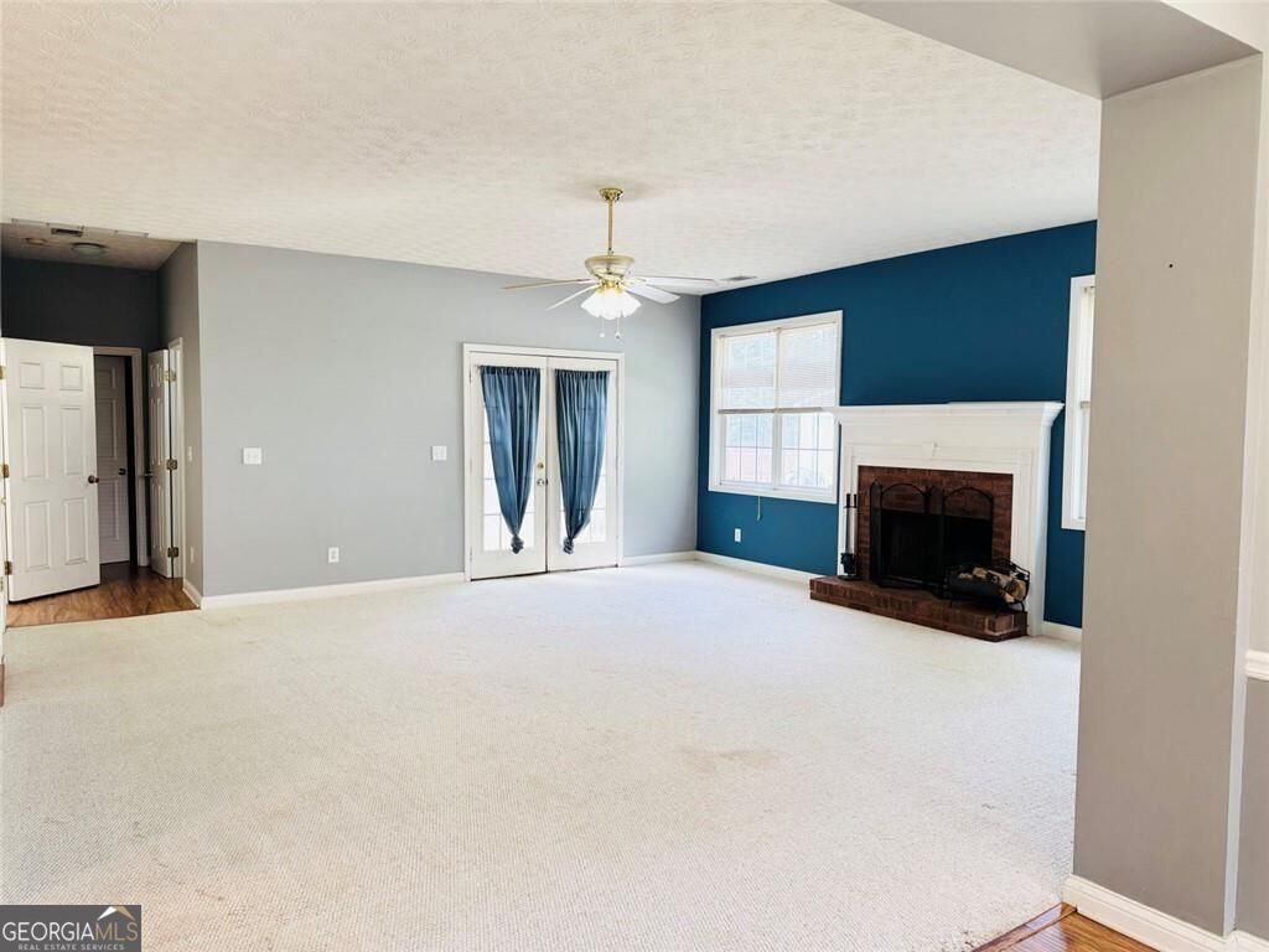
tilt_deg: -4.1
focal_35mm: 24
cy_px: 476
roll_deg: -0.6
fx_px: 880
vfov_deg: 56.8
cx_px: 634
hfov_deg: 71.6
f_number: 1.78
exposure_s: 1/120
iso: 160
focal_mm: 6.76
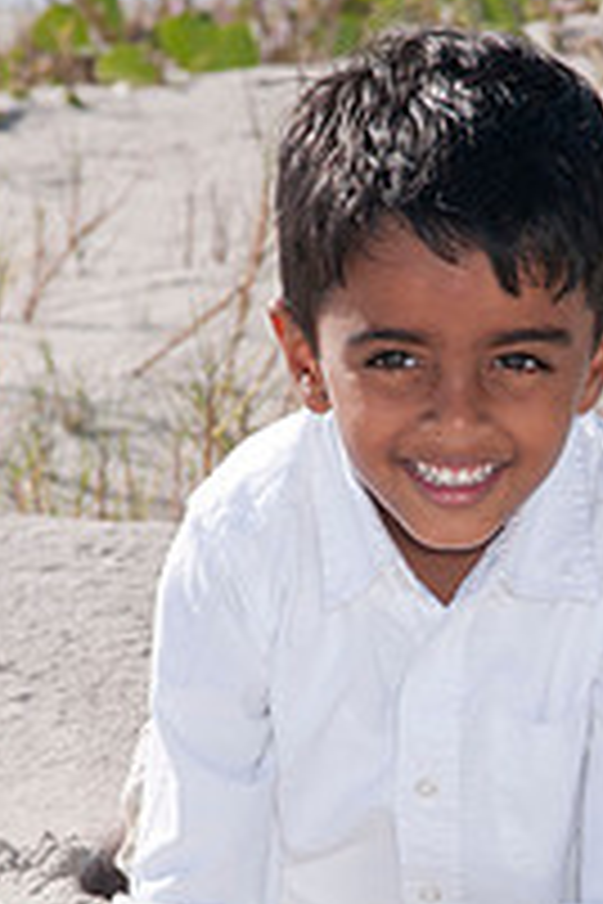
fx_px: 8843
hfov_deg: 3.9
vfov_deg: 5.9
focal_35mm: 352
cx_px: 430
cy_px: 688
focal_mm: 105
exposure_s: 1/250
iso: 100
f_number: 11
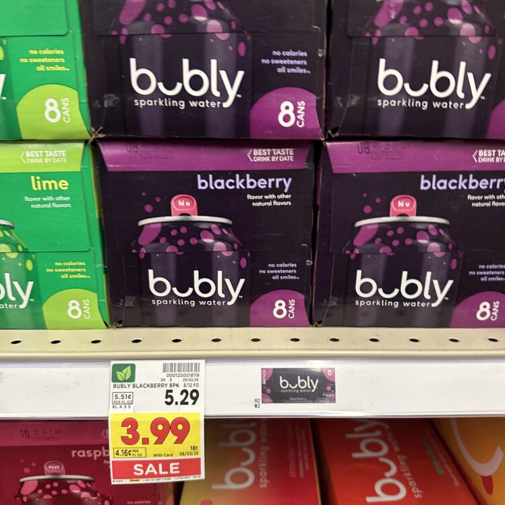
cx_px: 258
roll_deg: +2.3
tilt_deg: -20.1
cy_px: 279
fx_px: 479
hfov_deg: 55.6
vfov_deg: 55.5
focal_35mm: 29
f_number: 1.78
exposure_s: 1/41
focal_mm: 6.86
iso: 160
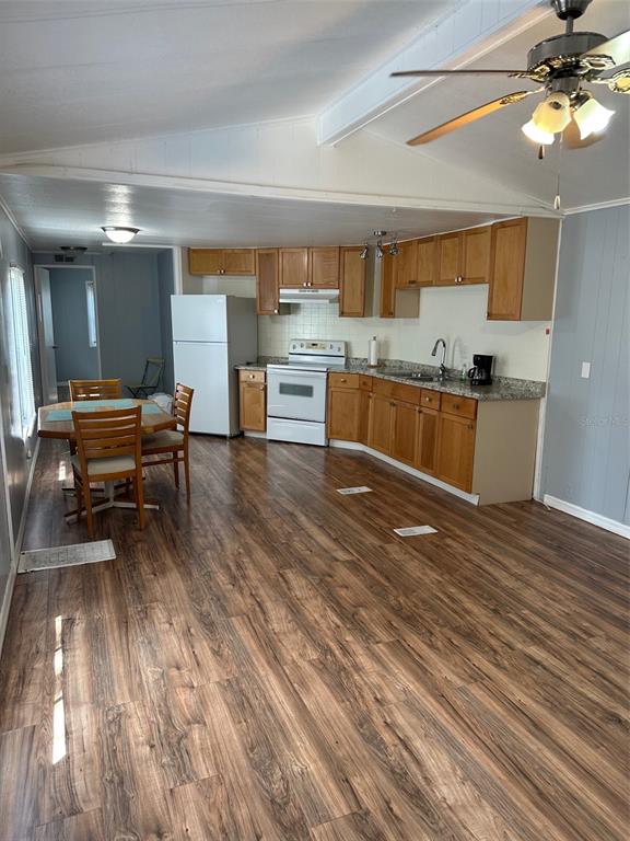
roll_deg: -1.1
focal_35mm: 24
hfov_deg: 56.8
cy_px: 420
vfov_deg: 71.6
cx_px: 315
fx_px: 582
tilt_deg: -10.8
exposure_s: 1/60
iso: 125
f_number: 1.78
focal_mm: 6.86
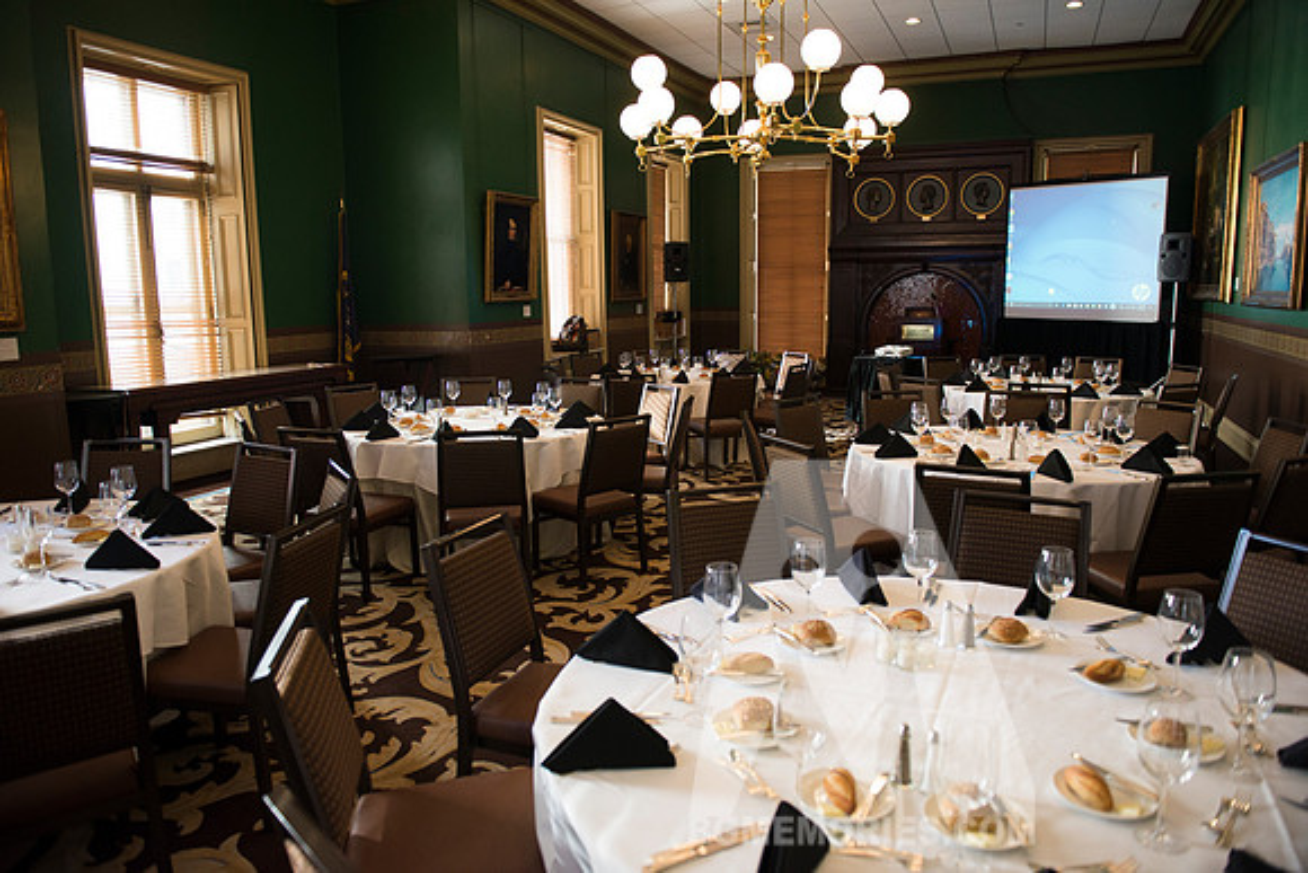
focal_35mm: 24
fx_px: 872
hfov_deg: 73.7
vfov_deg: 53.2
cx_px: 654
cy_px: 436
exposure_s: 1/100
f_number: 3.2
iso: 1000
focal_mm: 24
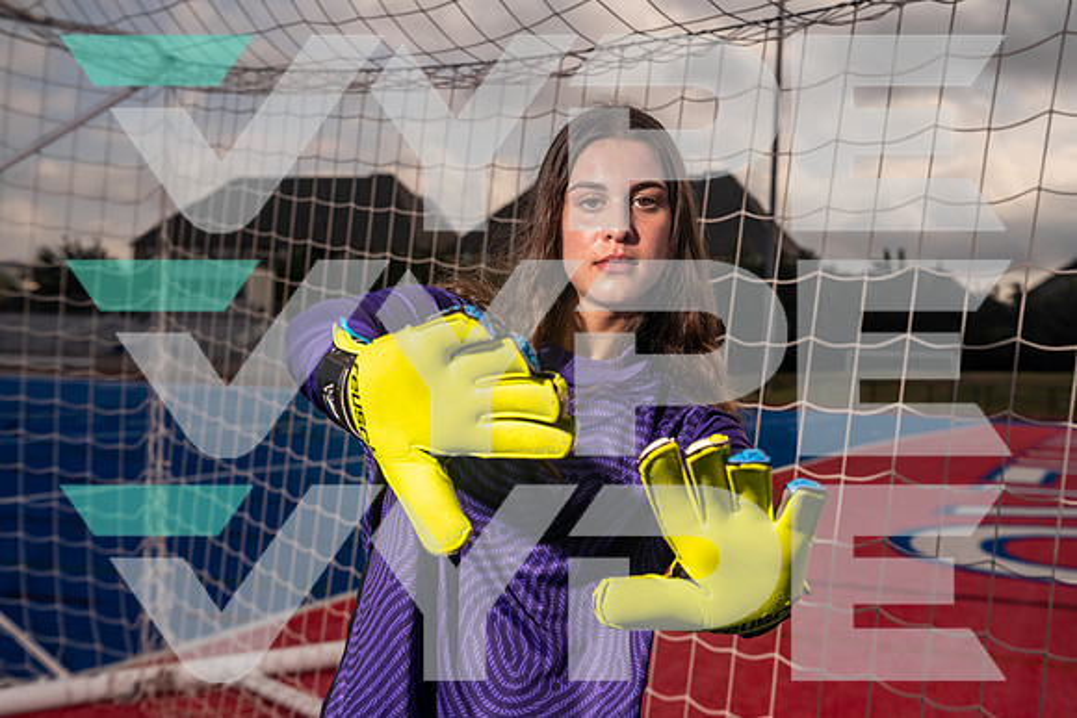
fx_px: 1526
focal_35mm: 51
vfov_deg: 26.5
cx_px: 538
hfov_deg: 38.9
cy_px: 359
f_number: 5.6
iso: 100
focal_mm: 51
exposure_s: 1/250
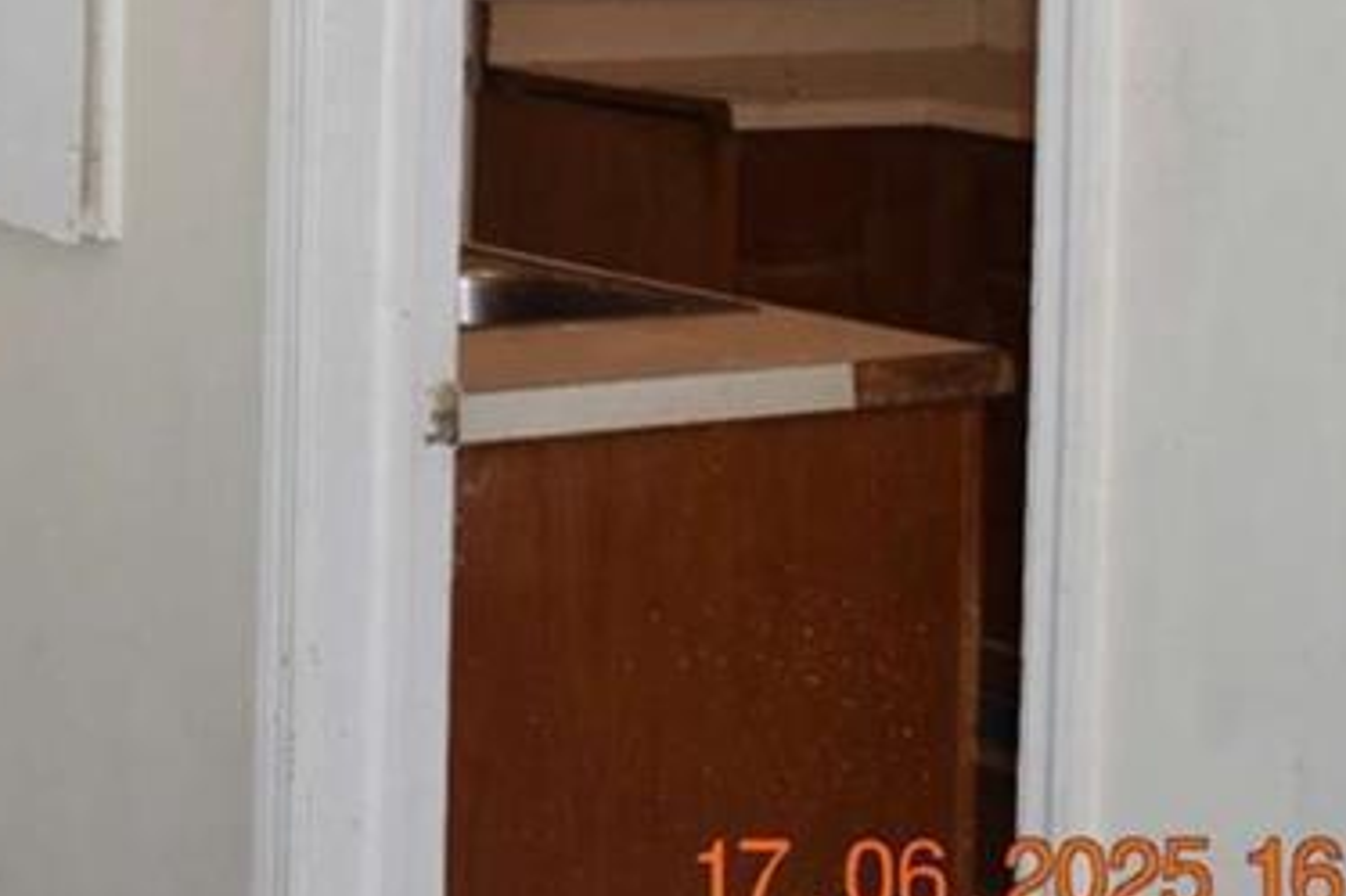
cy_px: -166
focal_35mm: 115
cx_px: 7
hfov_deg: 17.4
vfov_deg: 11.7
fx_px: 4298
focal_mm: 28
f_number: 4.2
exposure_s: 1/125
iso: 900
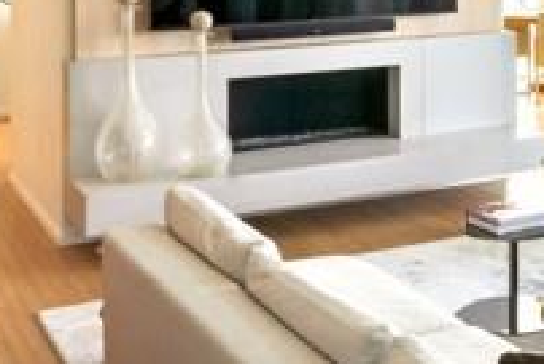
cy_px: -89
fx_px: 1195
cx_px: 607
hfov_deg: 23.9
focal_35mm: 79
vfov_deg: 16.5
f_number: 13
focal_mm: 25
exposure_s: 1/50
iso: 80
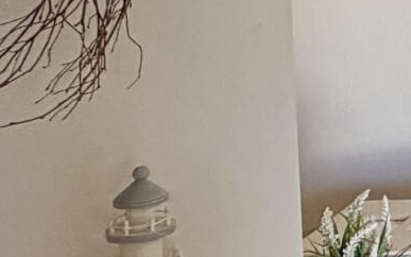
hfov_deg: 13.7
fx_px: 1288
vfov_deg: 11.0
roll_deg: -0.2
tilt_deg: -3.4
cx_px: 952
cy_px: -120
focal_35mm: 115
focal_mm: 2.22
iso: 250
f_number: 2.2
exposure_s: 1/120
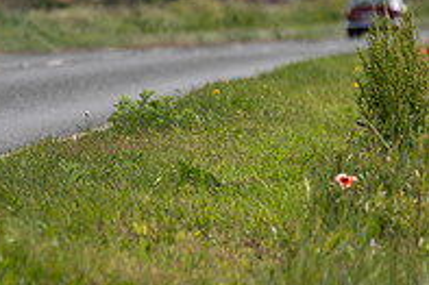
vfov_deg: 2.9
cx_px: -236
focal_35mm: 465
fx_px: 5536
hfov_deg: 4.4
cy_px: -84
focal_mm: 106
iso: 100
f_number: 3.5
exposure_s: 1/1000
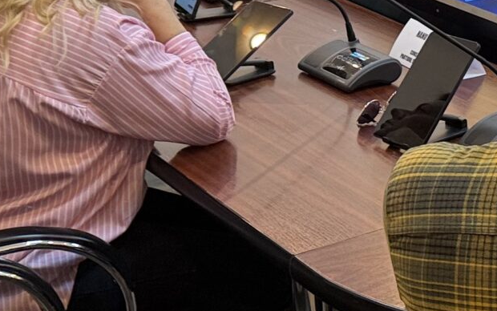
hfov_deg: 17.0
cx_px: 836
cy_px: -55
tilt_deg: -14.8
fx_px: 1423
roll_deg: -2.4
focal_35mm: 105
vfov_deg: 12.2
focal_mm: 6.76
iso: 125
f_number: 1.78
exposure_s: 1/50
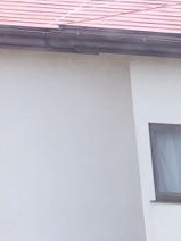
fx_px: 1366
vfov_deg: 8.4
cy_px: 726
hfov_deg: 6.4
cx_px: 677
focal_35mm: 196
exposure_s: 1/385
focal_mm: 4.8
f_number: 1.79
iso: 50
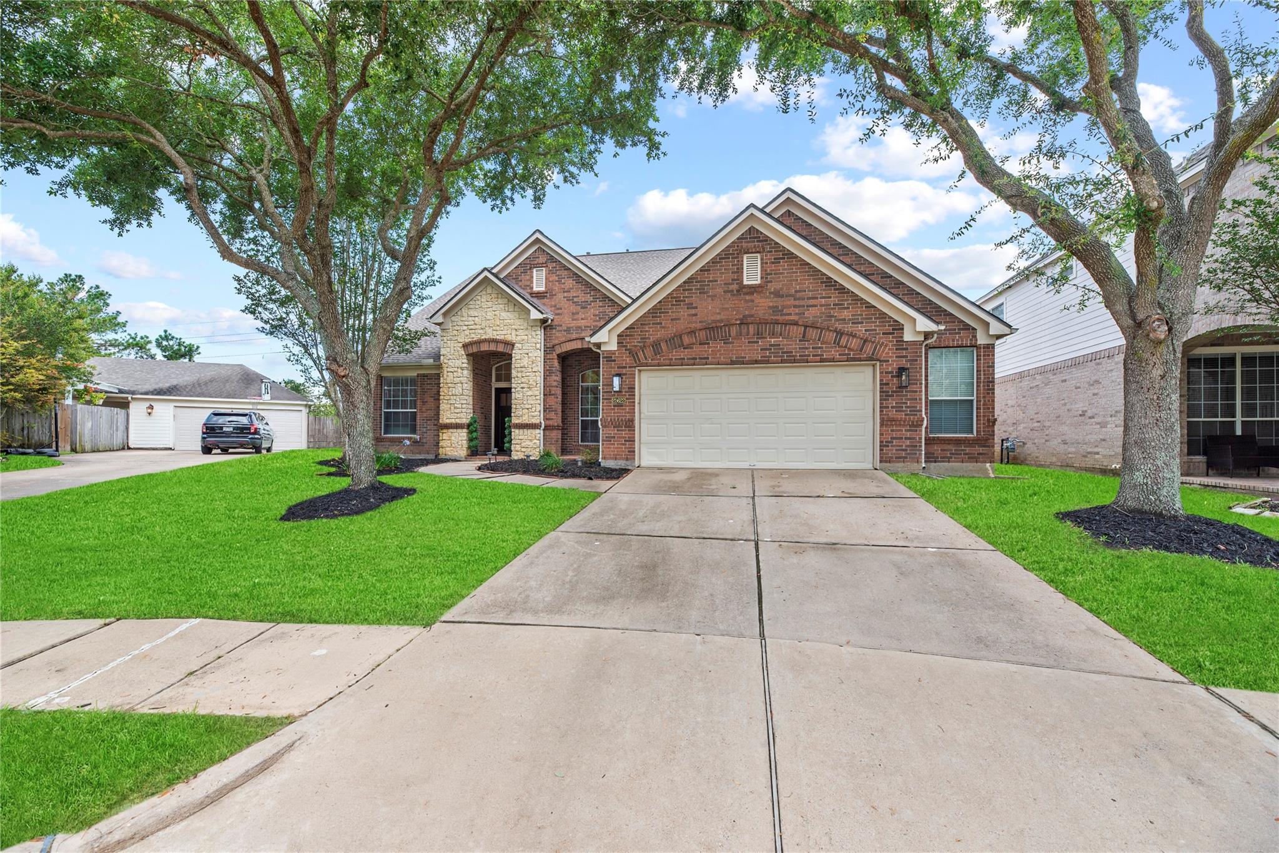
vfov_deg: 81.2
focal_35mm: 14
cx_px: 640
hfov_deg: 104.2
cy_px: 426
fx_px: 497
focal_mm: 14
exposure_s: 1/125
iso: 100
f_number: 8
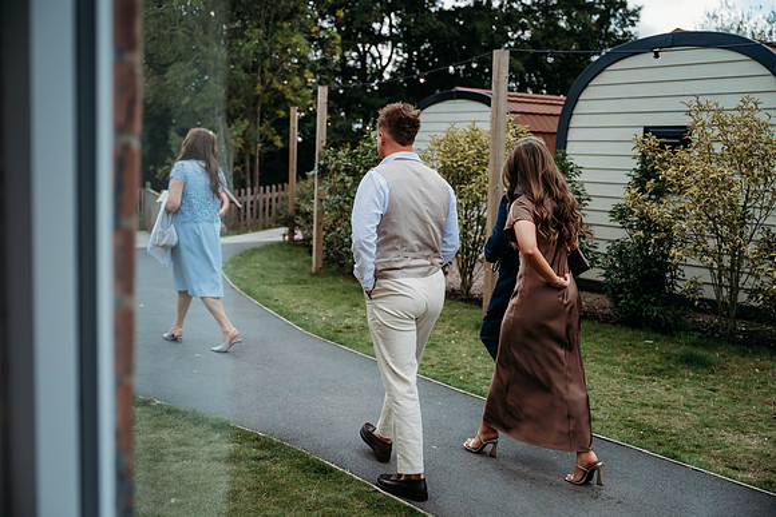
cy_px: 258
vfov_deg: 32.6
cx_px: 388
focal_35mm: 41
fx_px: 884
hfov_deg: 47.4
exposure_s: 1/500
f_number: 2.8
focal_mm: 41
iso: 100
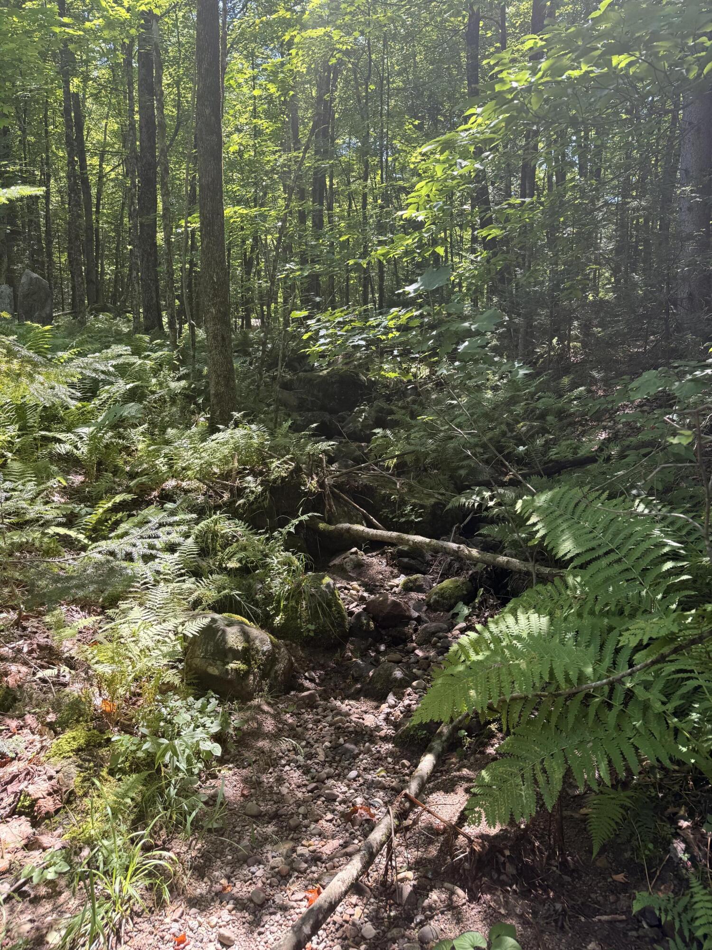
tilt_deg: -8.1
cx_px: 356
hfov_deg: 56.8
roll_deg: -1.0
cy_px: 475
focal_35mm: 24
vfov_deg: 71.6
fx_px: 658
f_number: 1.78
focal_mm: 6.76
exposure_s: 1/267
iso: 80
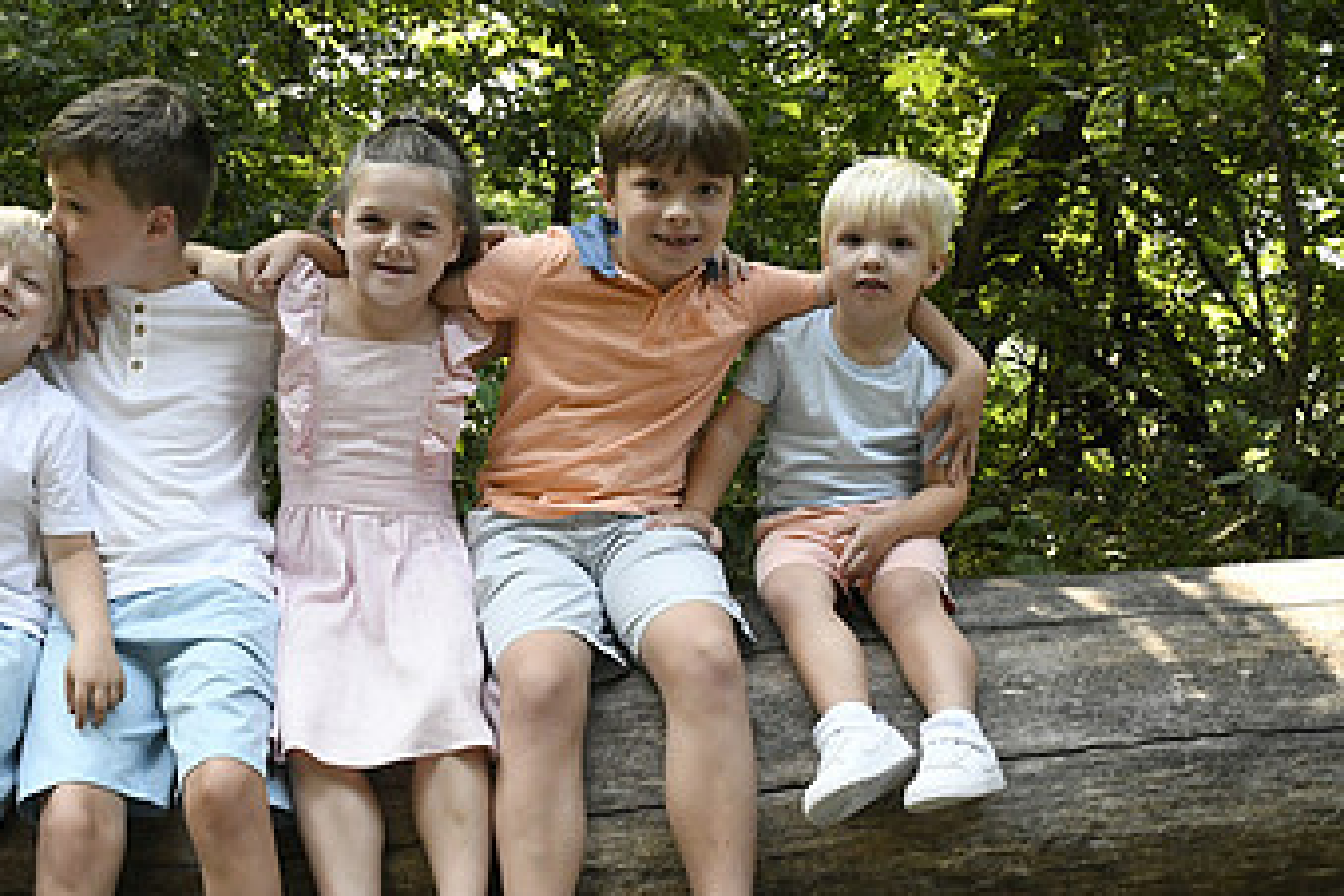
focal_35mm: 53
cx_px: 440
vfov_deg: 25.4
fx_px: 1979
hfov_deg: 37.1
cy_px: 593
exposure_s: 1/320
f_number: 9
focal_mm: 31
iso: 6400
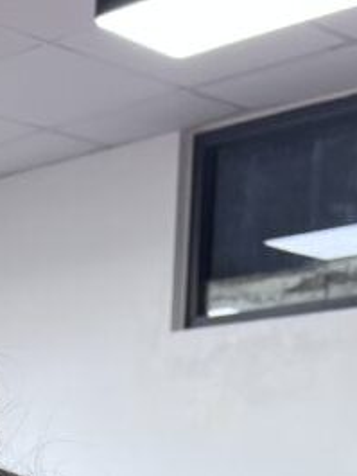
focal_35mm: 98
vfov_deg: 16.3
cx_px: -56
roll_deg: -0.6
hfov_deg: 14.7
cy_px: 896
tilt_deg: -14.5
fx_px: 1347
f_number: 1.5
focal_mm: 5.7
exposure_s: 1/100
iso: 100
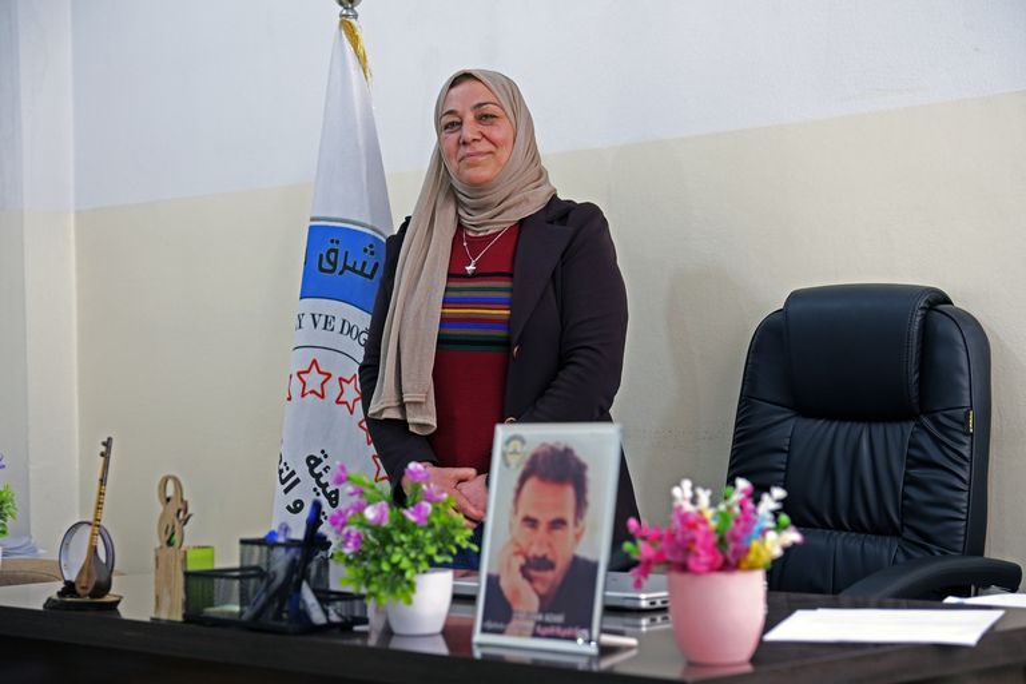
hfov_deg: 27.7
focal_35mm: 73
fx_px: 2080
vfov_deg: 18.7
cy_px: 342
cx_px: 513
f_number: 3.6
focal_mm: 48.5
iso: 800
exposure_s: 1/58
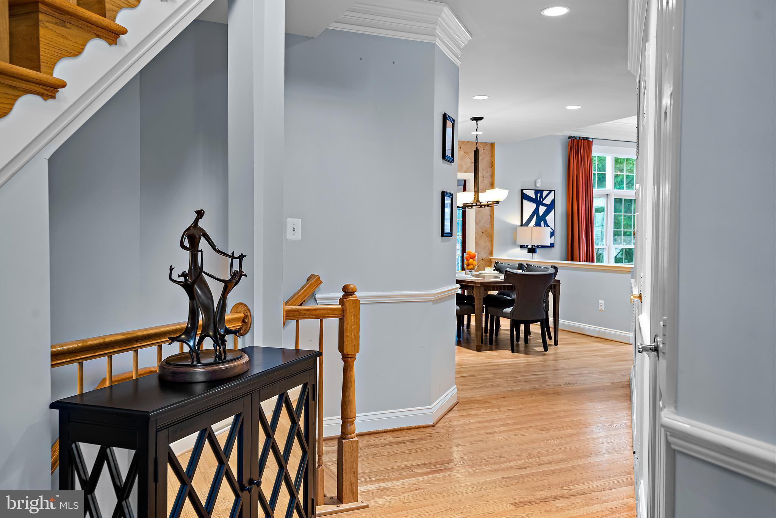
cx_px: 388
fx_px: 647
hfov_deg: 61.9
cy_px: 259
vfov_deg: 43.6
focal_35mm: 30
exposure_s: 1/5
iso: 250
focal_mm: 30
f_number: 9
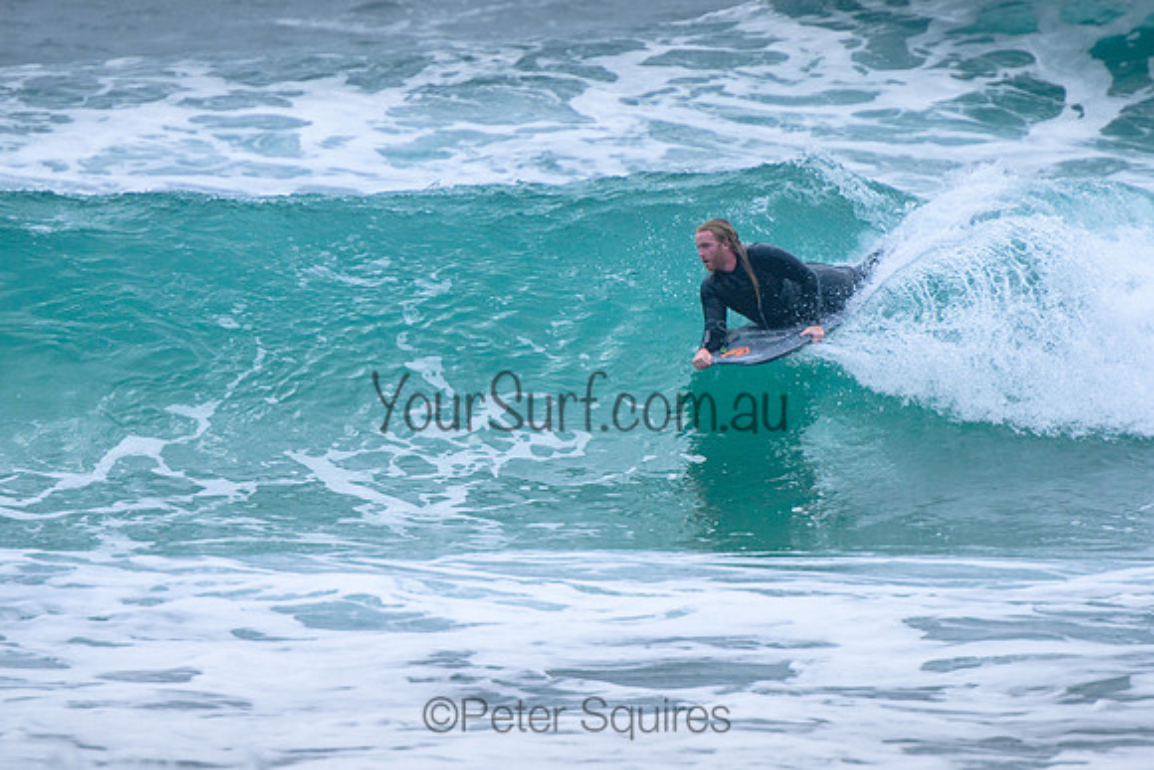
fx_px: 17638
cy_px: 349
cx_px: 668
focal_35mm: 550
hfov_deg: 3.7
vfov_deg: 2.5
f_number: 5.6
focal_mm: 400
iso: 400
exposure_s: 1/2000
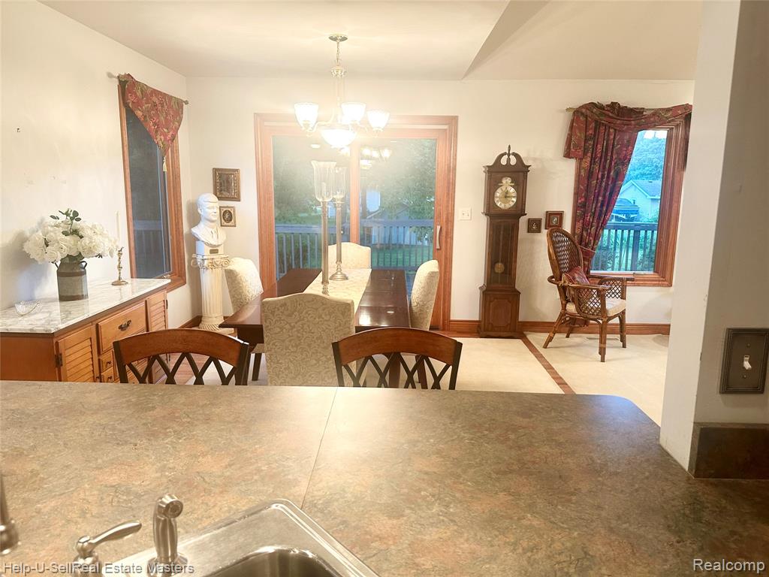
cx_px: 384
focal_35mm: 24
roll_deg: -0.9
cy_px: 288
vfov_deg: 56.8
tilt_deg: -10.9
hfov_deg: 71.6
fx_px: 533
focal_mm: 6.86
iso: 160
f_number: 1.78
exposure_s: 1/60
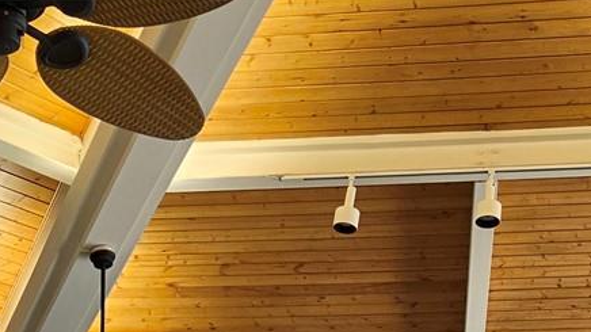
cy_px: 806
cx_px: 165
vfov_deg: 11.0
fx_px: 1441
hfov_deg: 23.0
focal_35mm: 92
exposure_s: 1/120
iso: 100
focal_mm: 5.4
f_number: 1.8
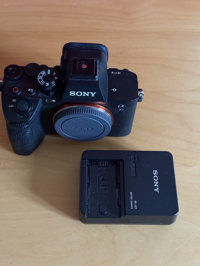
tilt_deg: -61.0
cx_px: 100
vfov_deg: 39.7
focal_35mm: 48
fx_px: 370
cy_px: 133
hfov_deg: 30.3
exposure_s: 1/20
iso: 800
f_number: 1.78
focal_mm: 6.76
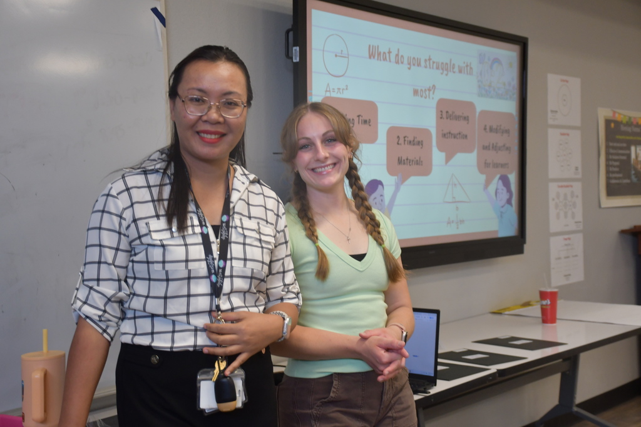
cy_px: 214
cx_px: 320
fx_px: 926
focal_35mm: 52
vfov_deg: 26.0
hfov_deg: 38.2
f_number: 4.2
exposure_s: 1/125
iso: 900
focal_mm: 35
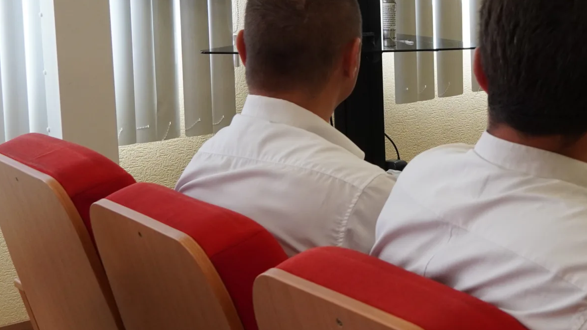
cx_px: 526
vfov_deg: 15.2
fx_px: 1216
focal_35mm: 78
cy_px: 13
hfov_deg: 26.3
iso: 1250
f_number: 5.6
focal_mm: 23
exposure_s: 1/125
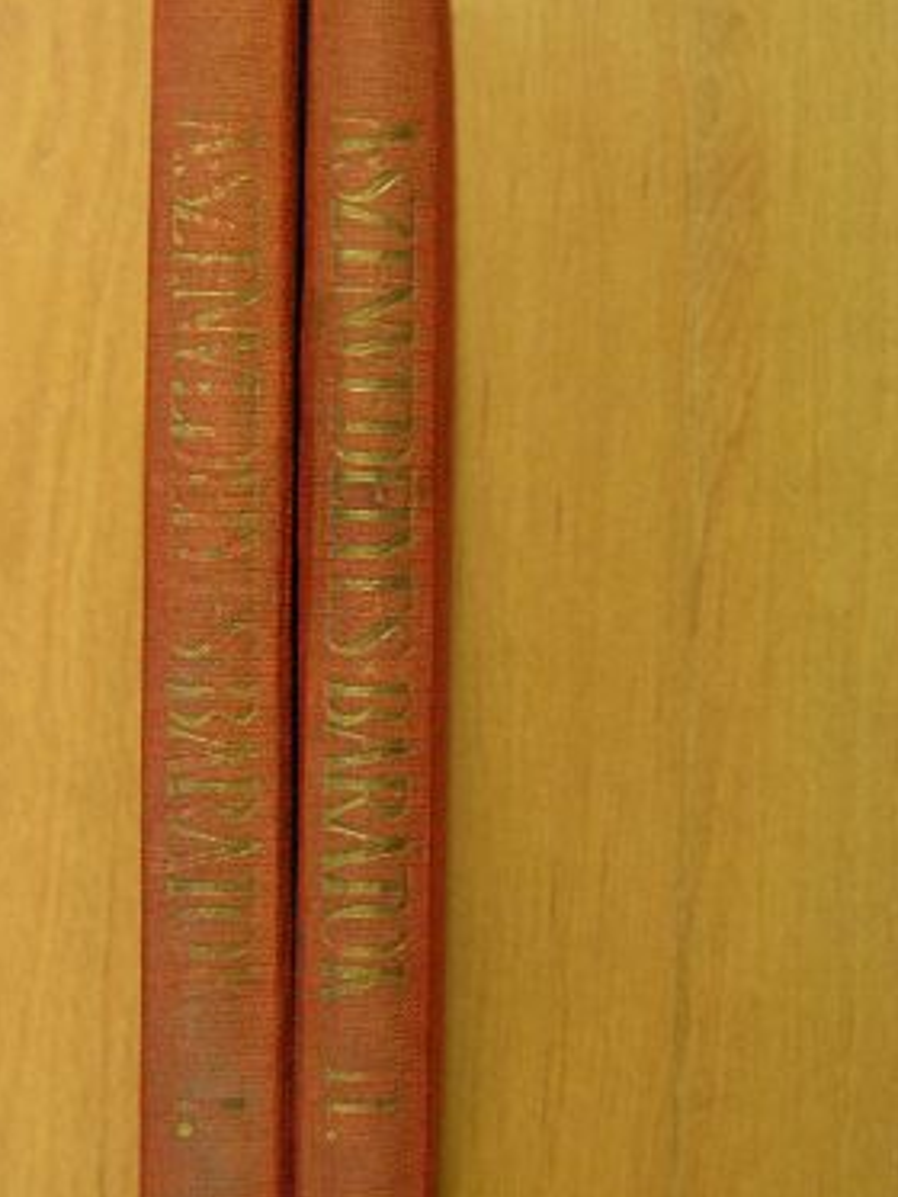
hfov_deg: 15.4
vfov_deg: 20.4
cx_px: 375
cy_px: 618
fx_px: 3319
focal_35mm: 96
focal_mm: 13.2
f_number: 3.5
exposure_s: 1/9.3
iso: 100
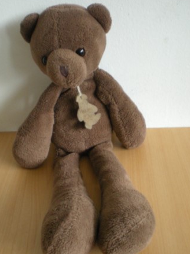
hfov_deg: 31.5
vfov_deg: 41.2
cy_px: 145
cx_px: 84
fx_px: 337
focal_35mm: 46
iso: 304
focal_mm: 6.3
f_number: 3.1
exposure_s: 1/8
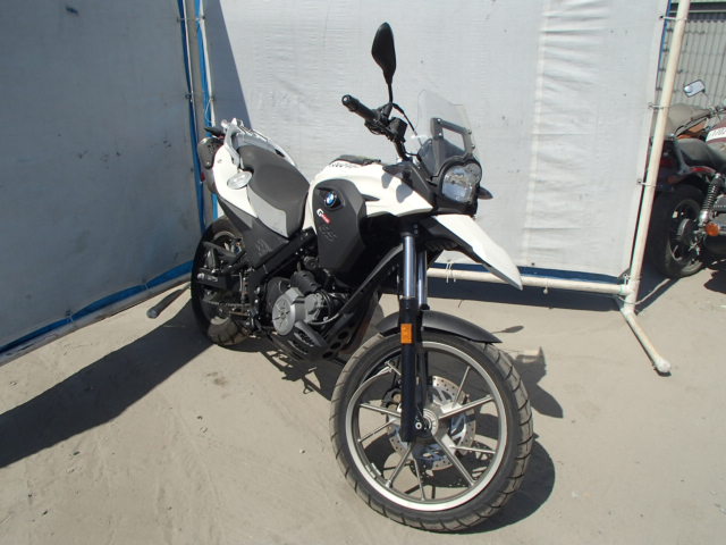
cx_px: 363
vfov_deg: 49.7
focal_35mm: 28
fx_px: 587
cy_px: 272
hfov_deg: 63.4
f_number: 11
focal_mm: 5
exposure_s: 1/160
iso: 100
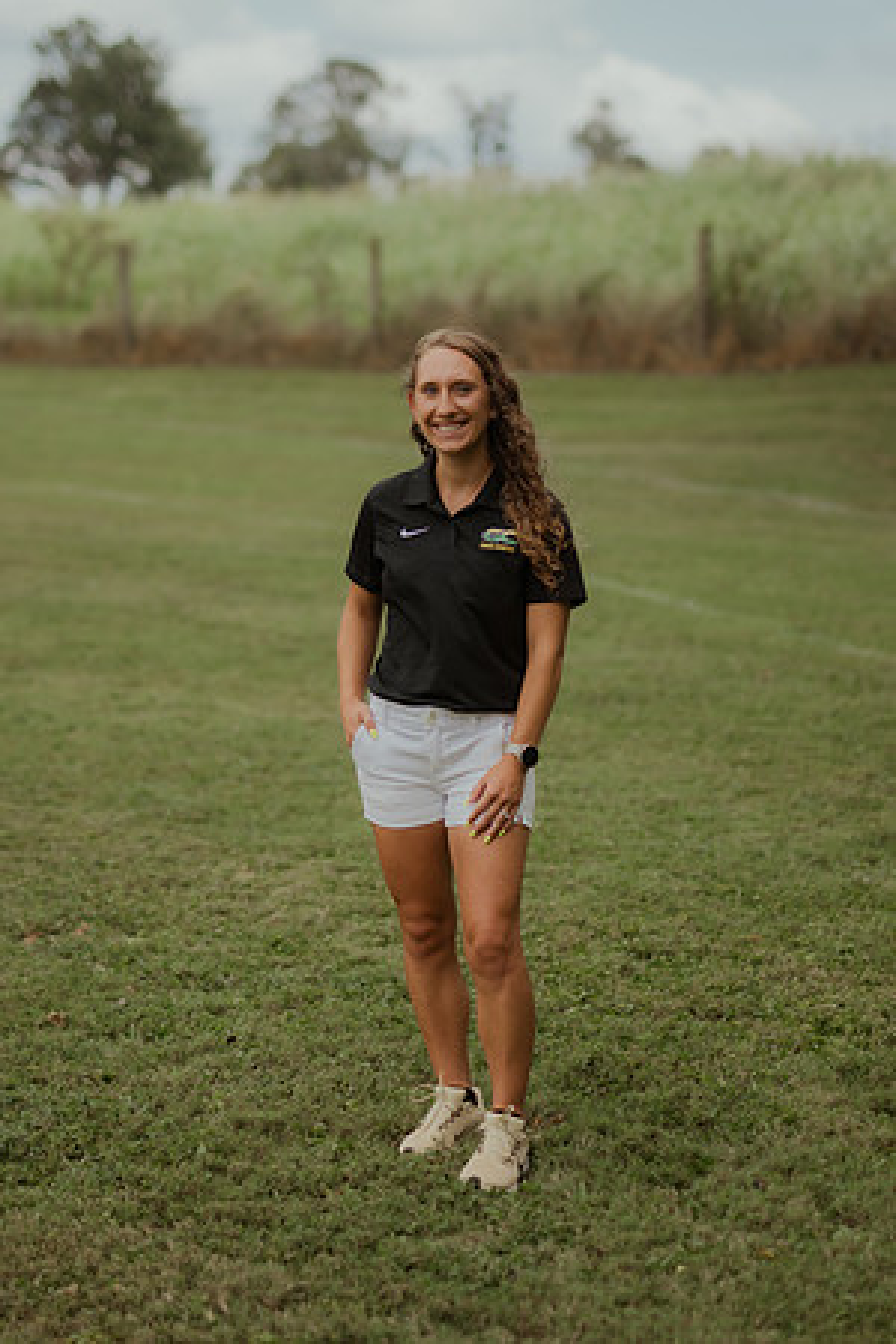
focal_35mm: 75
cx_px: 448
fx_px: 2800
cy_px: 672
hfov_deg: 18.2
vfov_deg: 27.0
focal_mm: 50
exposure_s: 1/3200
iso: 250
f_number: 2.8
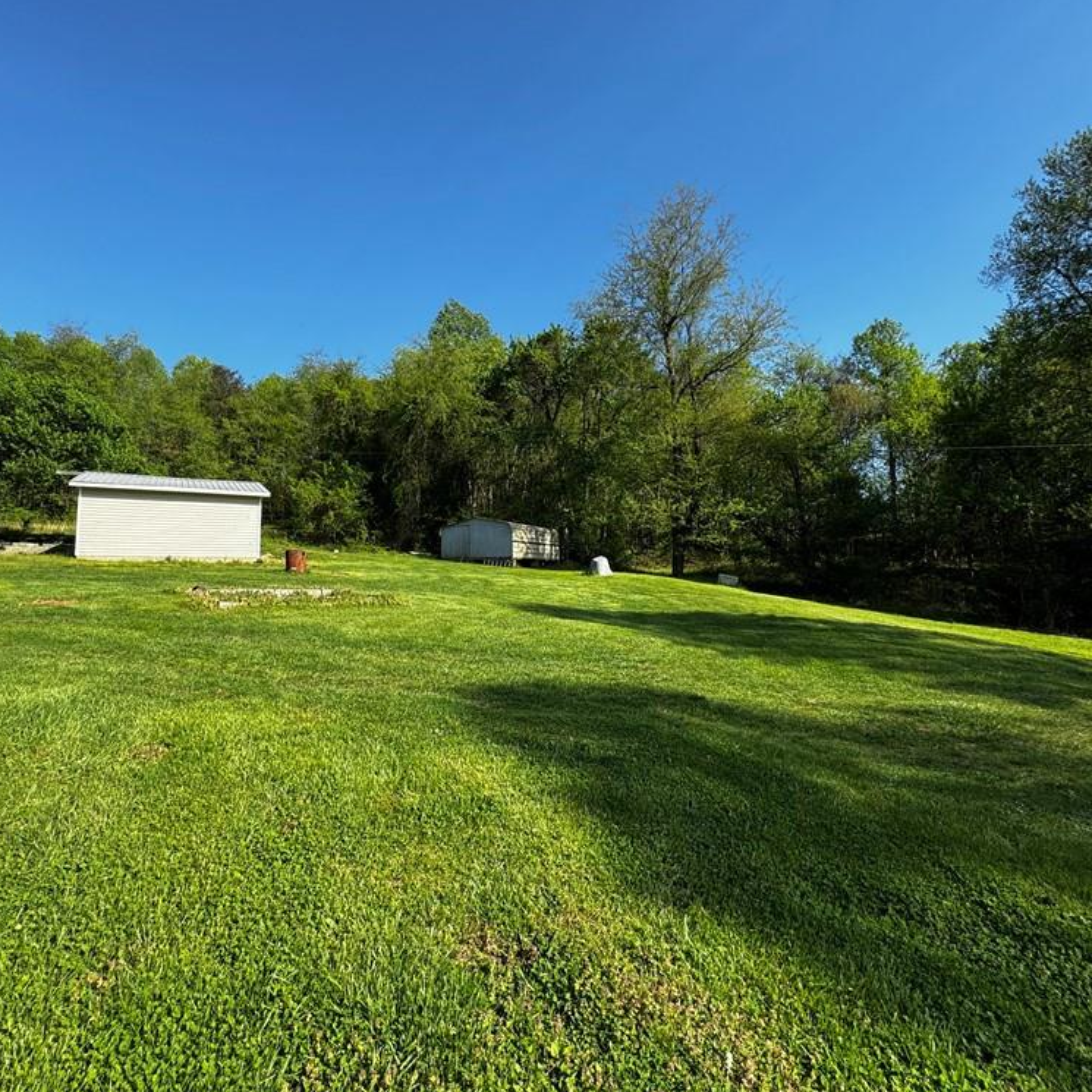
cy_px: 531
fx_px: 607
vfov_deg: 83.9
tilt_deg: +5.4
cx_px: 507
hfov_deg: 83.8
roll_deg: +0.1
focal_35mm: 17
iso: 50
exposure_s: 1/831
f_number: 2.2
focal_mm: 2.22
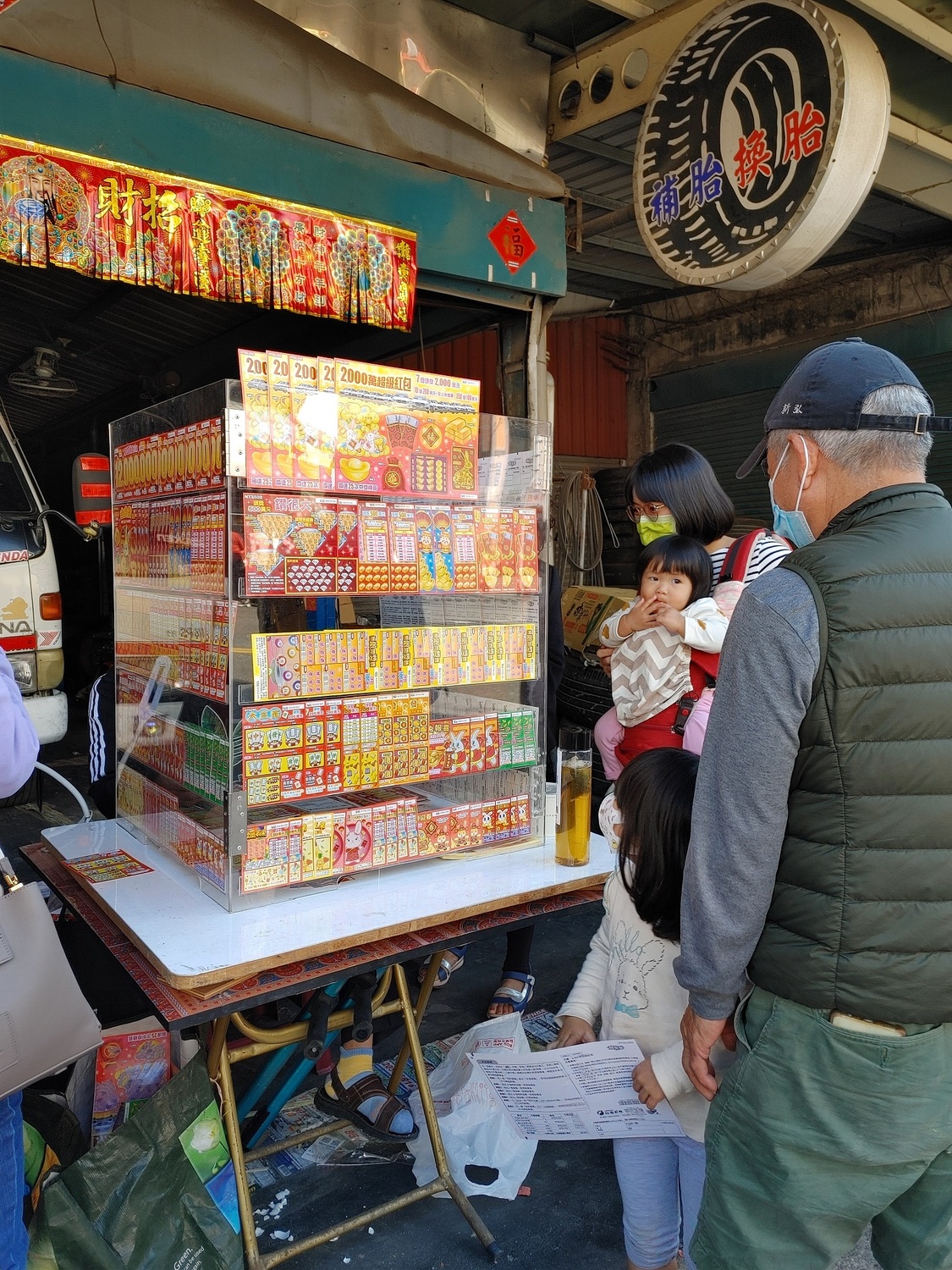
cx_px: 476
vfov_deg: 67.3
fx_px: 953
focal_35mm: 26
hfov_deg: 53.1
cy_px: 635
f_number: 1.8
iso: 50
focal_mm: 4.81
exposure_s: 1/166
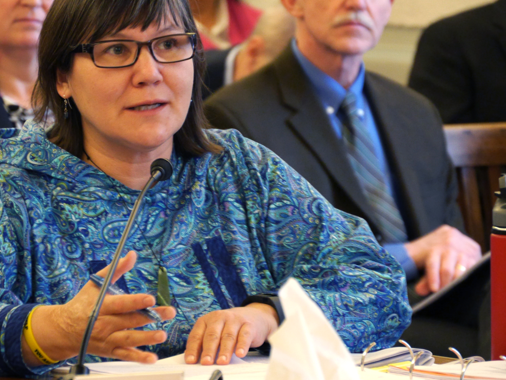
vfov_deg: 3.6
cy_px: 154
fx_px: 6022
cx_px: 226
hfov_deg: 4.8
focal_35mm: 412
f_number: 5.6
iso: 1600
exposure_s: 1/15
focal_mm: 140
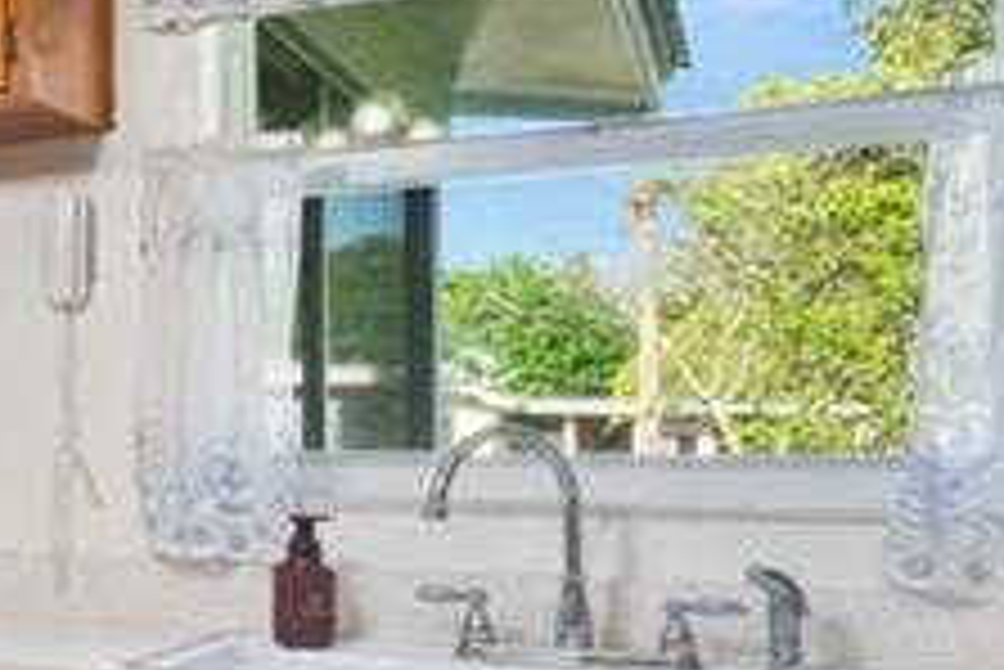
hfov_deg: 25.5
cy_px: 418
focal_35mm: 55
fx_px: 1535
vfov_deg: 24.6
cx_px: -558
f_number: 11
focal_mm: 12
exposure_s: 1/4
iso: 400
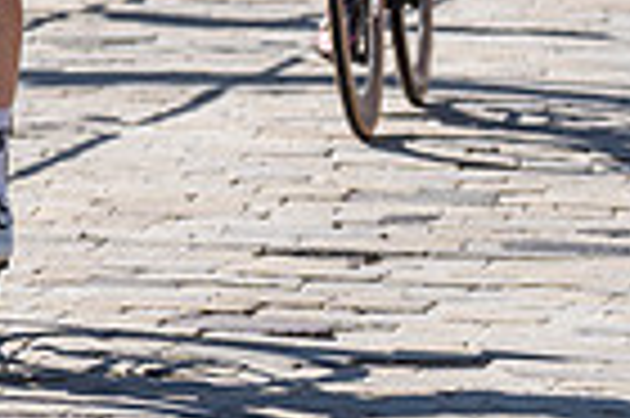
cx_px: 55
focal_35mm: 445
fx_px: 7778
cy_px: -380
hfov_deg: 4.6
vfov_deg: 3.1
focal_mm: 79
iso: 100
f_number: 3.5
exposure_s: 1/1000
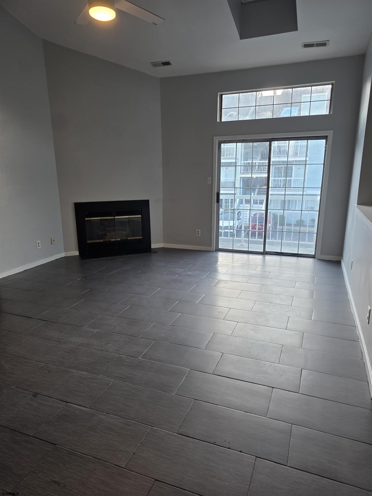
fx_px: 330
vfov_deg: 73.9
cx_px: 186
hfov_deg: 58.9
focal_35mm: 23
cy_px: 248
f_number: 1.7
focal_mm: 6.3
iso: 80
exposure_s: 1/120
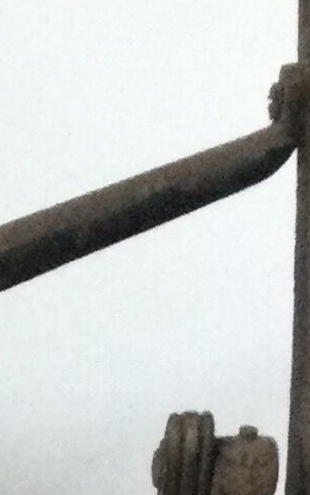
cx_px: -282
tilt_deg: -17.9
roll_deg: -0.5
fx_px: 3000
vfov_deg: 8.9
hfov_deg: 5.8
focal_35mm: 222
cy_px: 1024
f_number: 2.4
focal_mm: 3.3
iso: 200
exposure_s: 1/33
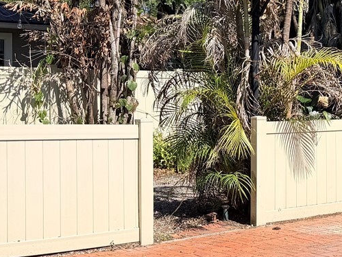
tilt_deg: -1.5
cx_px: 426
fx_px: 761
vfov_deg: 19.1
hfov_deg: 22.9
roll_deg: +0.3
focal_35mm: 77
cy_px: 110
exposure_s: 1/3584
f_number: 1.78
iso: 80
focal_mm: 6.76
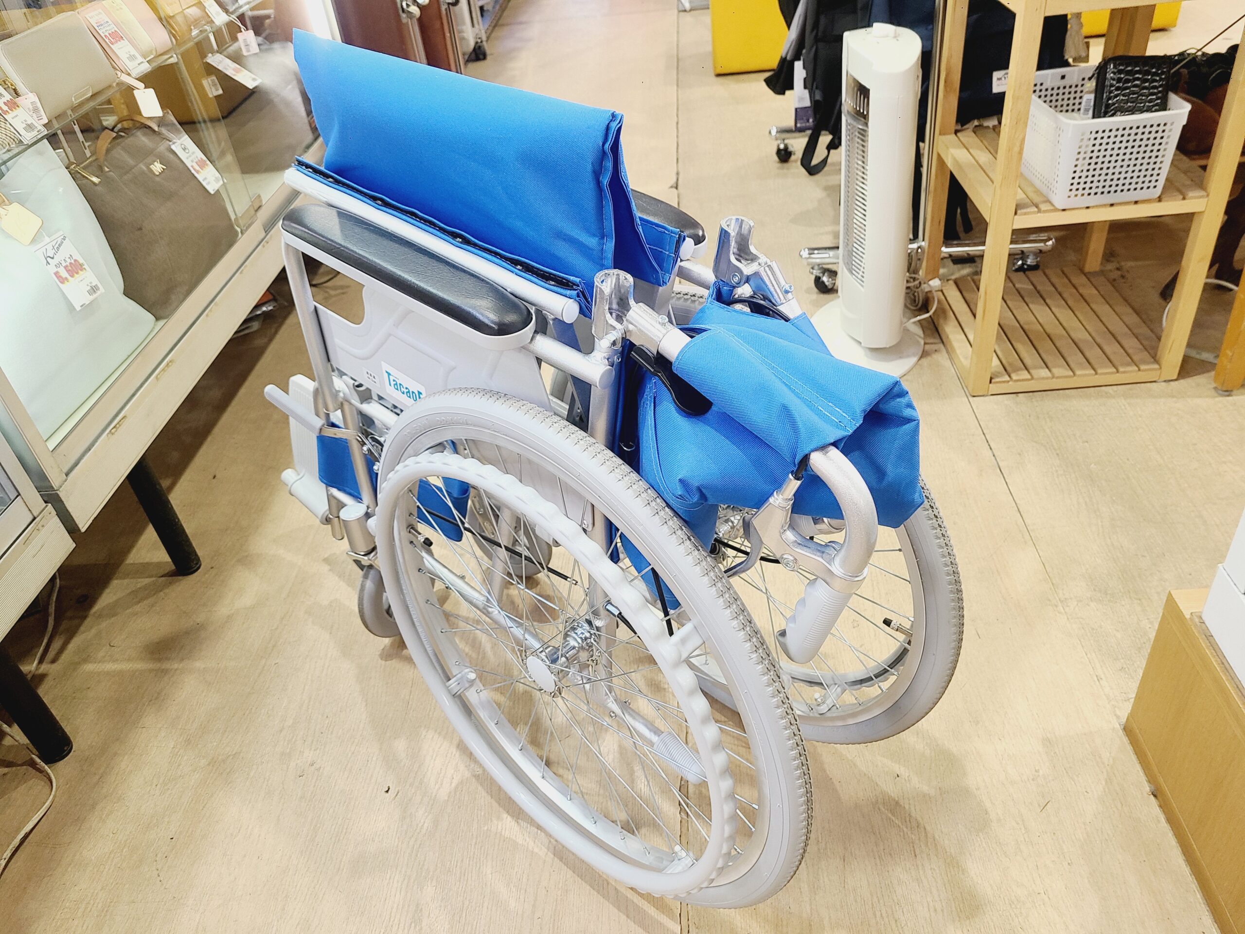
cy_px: 467
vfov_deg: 53.1
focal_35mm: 26
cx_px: 622
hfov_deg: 67.3
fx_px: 935
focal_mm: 5.4
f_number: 1.8
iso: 160
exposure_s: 1/50
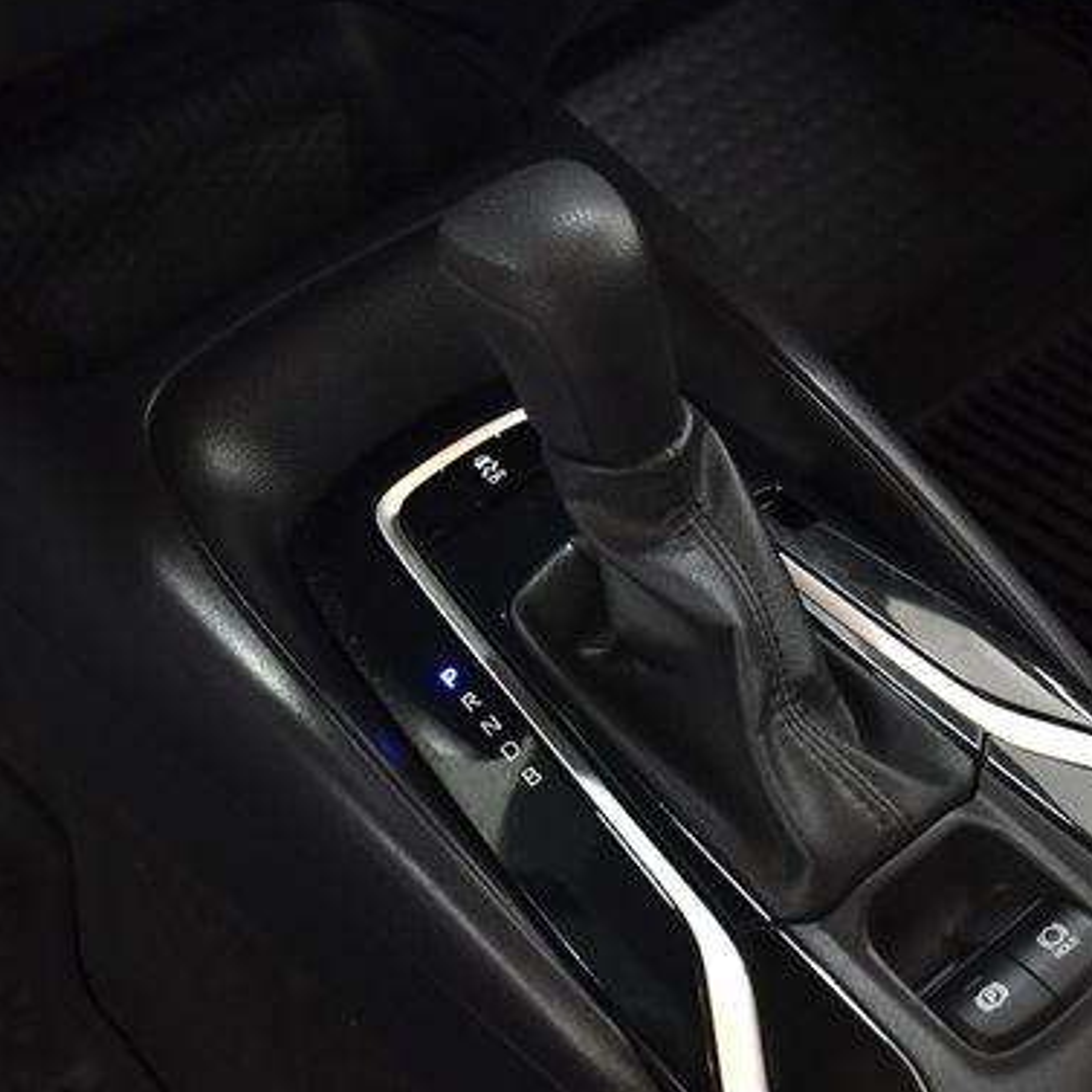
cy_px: 578
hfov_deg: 32.3
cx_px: 782
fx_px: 1856
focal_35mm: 52
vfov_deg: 32.8
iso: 1250
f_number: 5.6
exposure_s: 1/60
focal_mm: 24
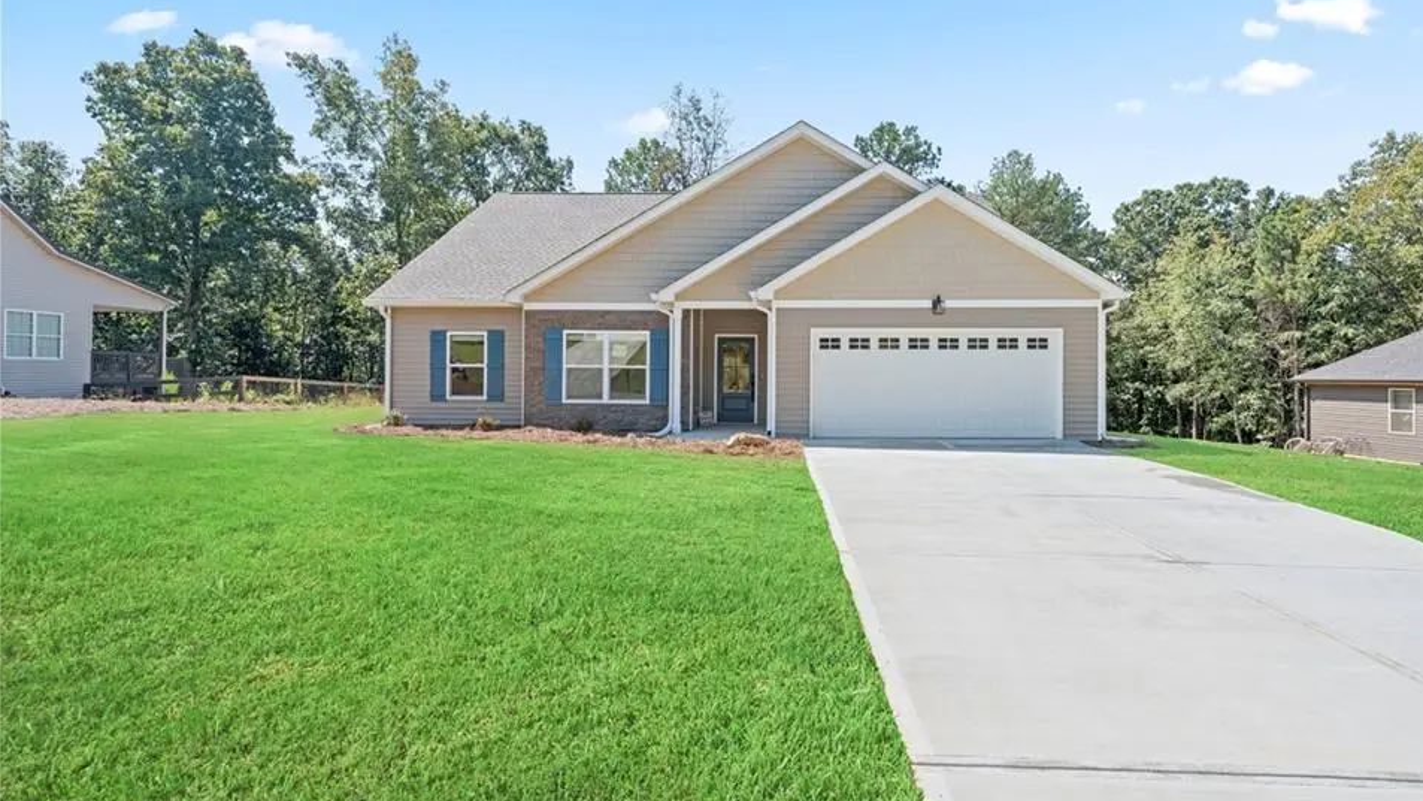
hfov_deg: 92.5
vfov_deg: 60.9
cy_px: 366
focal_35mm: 18
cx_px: 763
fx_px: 679
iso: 50
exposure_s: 1/50
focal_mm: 16
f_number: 8
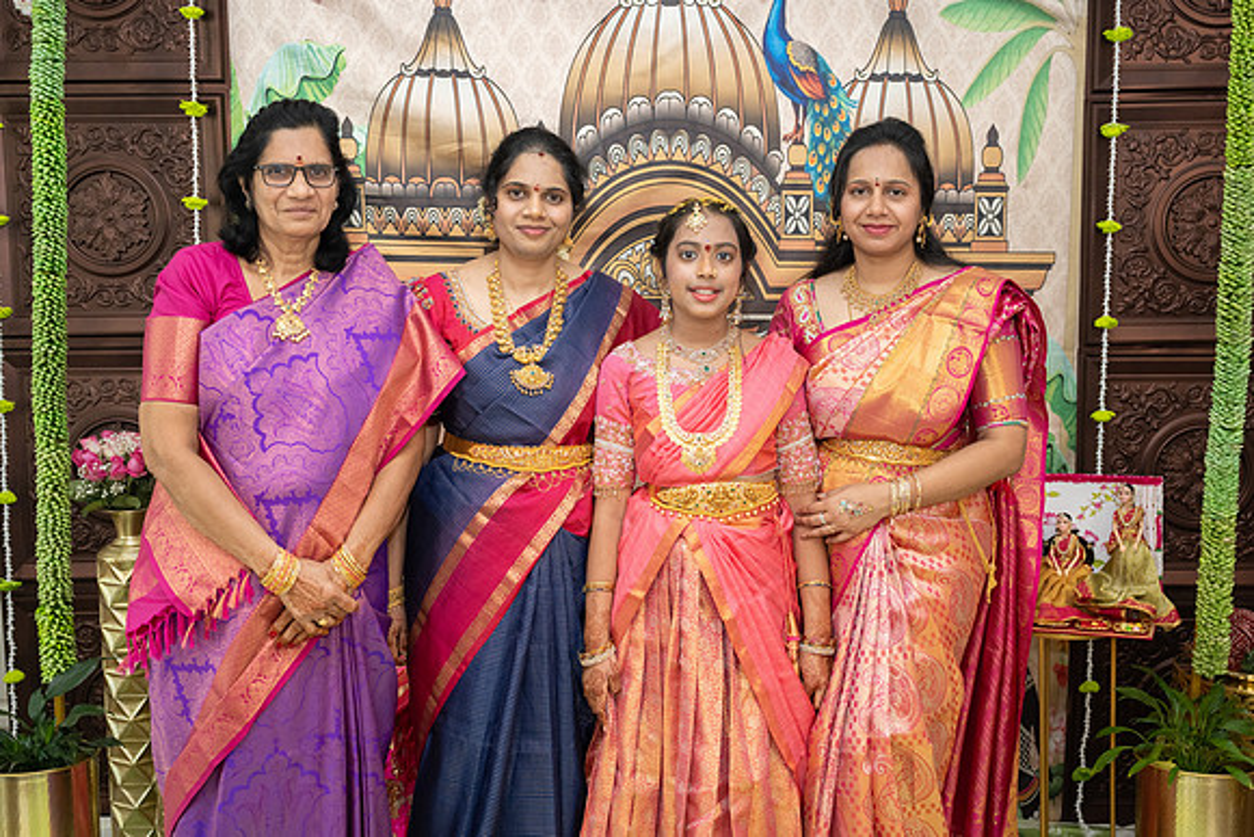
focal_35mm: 40
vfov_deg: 33.8
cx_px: 627
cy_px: 418
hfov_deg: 48.9
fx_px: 1377
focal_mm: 38
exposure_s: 1/160
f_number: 3.5
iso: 800
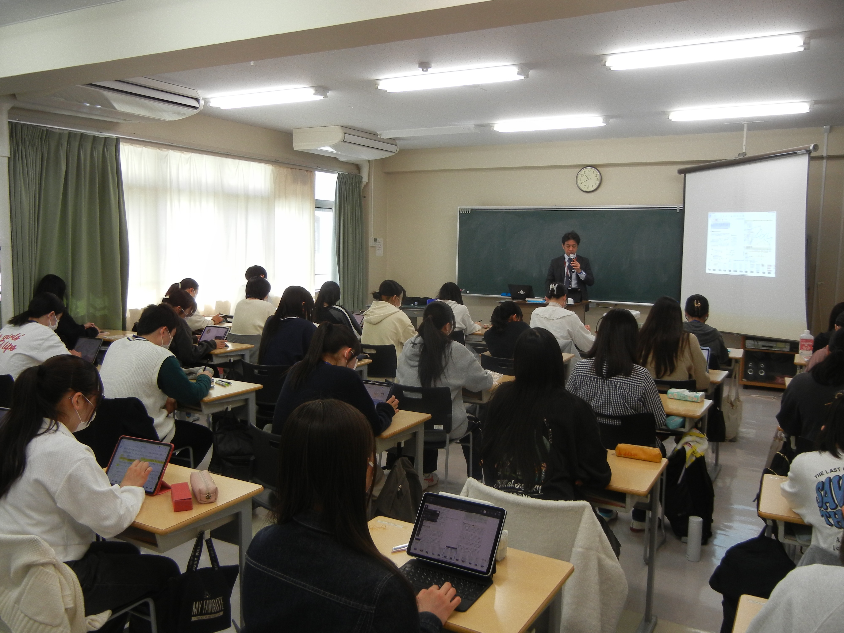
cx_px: 422
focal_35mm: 30
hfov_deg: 60.0
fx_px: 731
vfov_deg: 46.8
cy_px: 316
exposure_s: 1/62.6
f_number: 3.5
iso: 160
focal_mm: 5.4
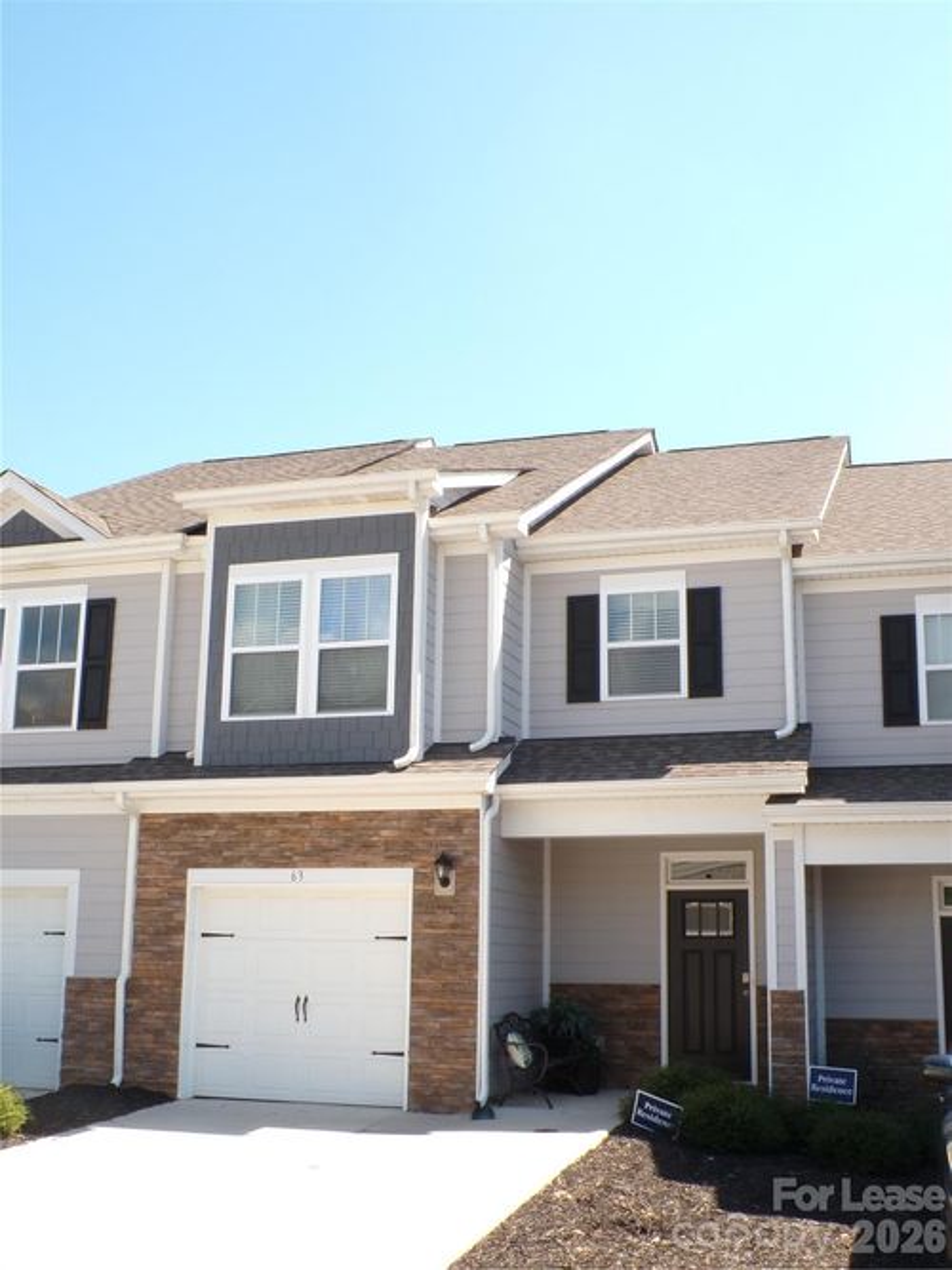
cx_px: 476
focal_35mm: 37
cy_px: 635
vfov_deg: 50.1
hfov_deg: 38.7
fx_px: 1357
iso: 100
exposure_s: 1/60
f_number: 8.6
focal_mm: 6.6
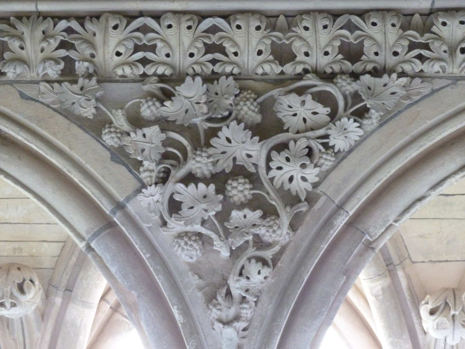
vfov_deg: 20.4
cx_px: 232
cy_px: 174
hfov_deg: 27.0
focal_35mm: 72
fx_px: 967
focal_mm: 11.9
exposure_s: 1/20
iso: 800
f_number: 4.1
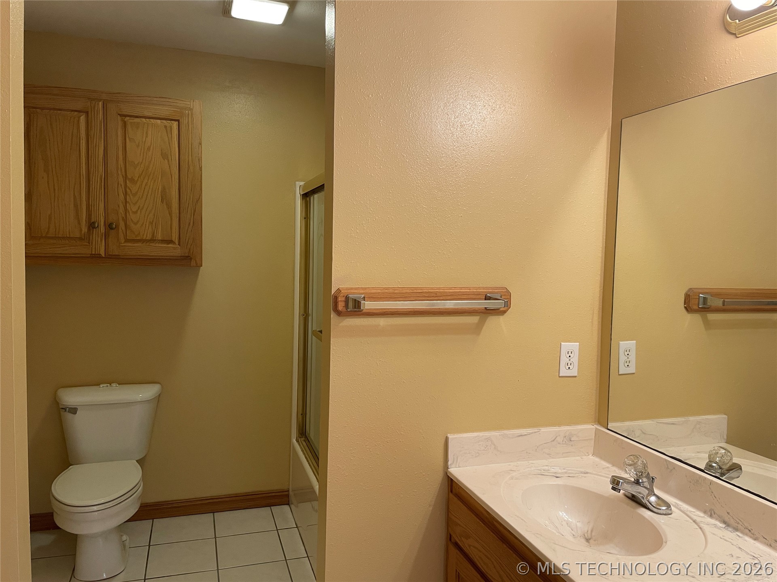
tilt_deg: -3.4
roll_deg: -1.1
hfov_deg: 67.3
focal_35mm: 26
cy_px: 291
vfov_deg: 53.1
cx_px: 388
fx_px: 584
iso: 100
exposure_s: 1/60
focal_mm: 4.2
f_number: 1.6
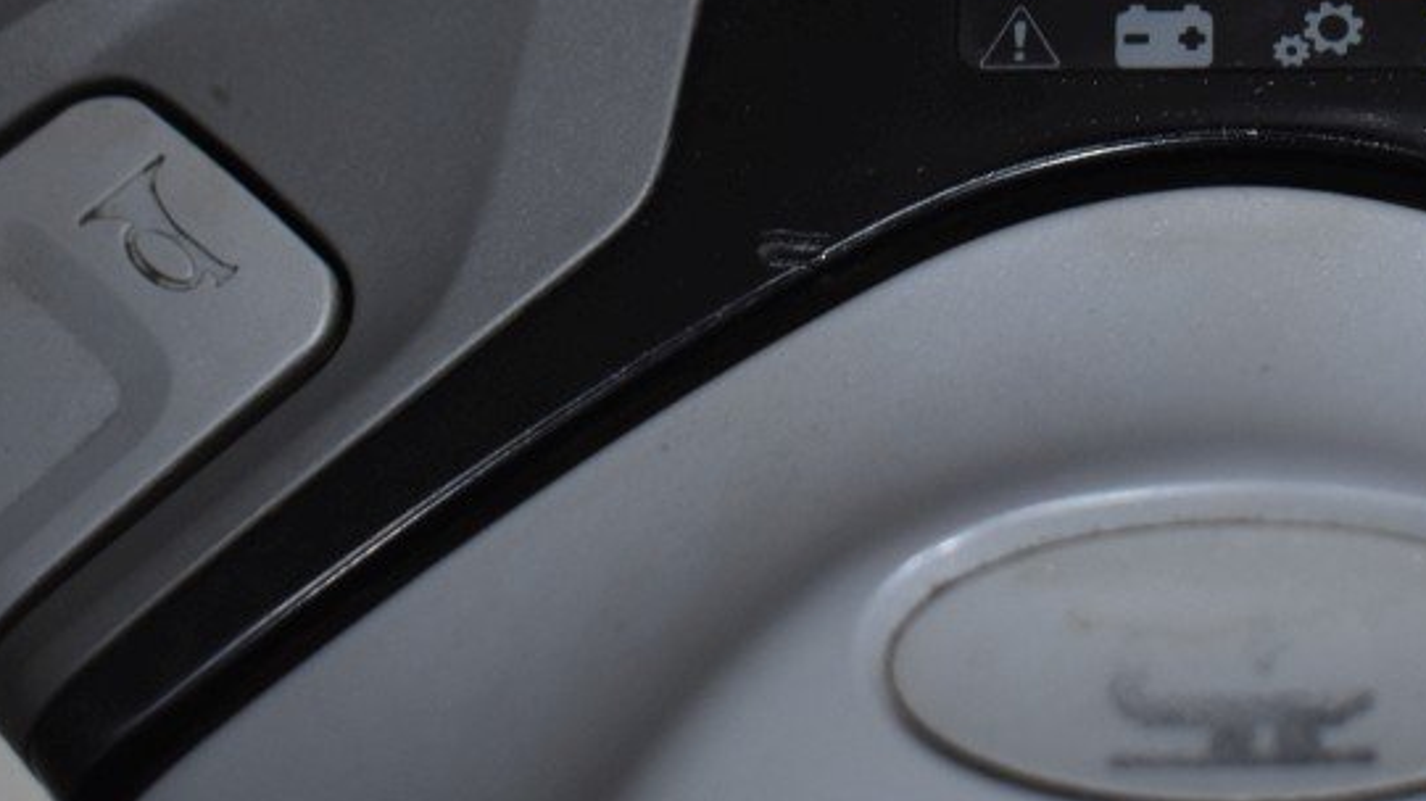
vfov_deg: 11.8
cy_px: 0
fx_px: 3824
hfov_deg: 20.8
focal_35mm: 101
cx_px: 1189
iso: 1100
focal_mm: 29
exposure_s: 1/60
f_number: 4.2
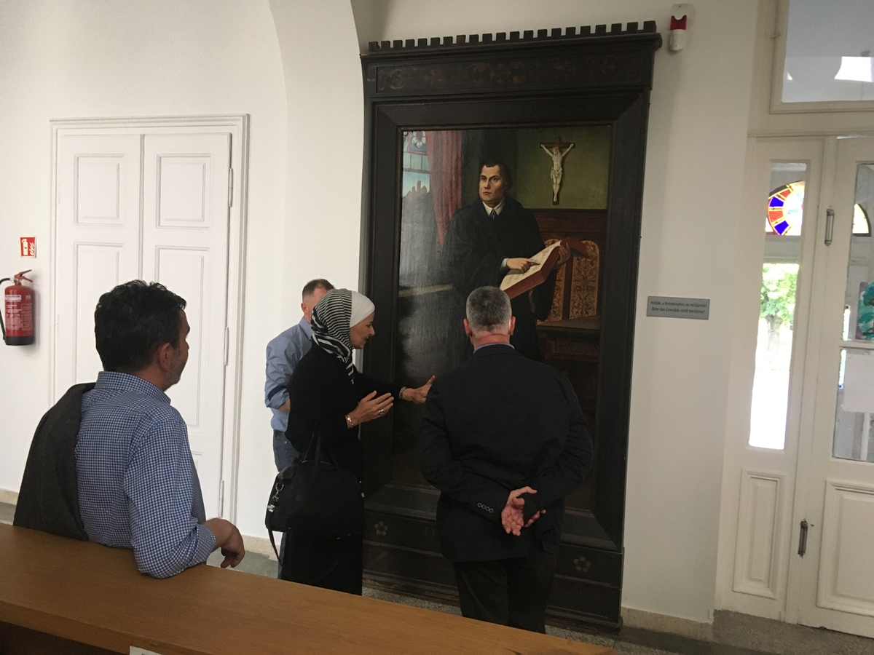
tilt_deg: -3.2
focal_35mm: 29
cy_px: 328
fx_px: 732
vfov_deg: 48.2
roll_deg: -2.0
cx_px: 437
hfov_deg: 61.7
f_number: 2.2
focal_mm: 4.15
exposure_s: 1/33
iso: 200
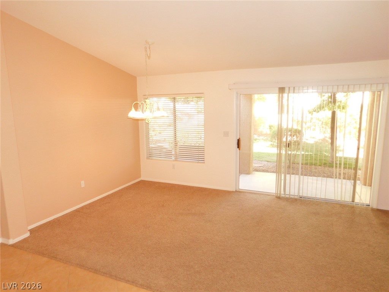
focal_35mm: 23
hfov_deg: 73.9
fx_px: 258
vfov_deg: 58.9
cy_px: 146
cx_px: 194
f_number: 3
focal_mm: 4
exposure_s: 1/30
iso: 200
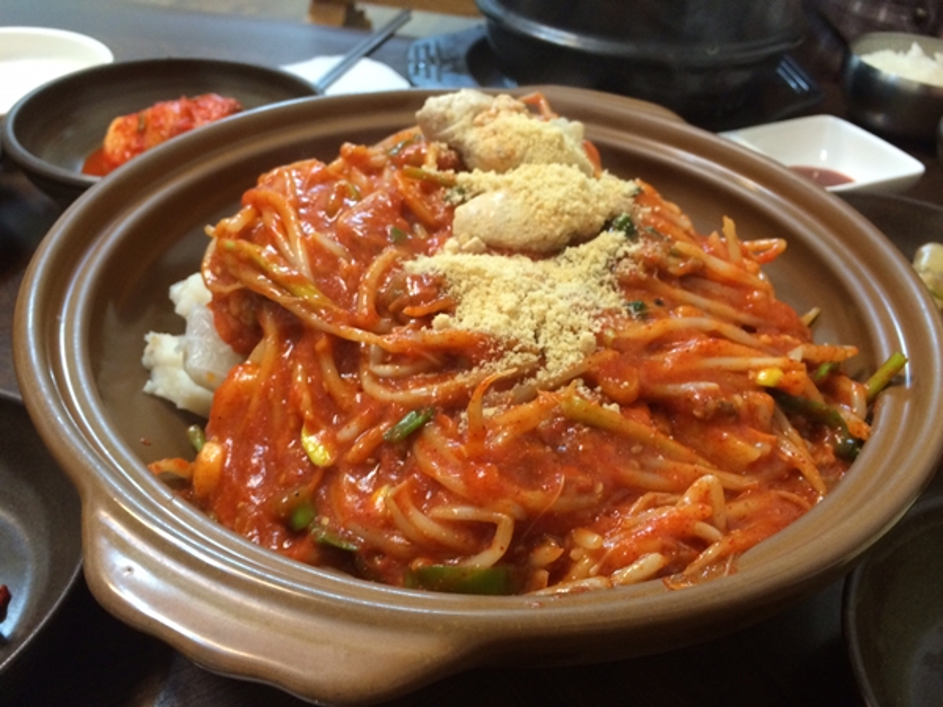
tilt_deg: -40.6
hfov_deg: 61.7
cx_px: 472
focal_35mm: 29
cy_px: 354
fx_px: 790
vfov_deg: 48.2
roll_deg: -1.8
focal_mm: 4.15
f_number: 2.2
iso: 160
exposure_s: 1/30
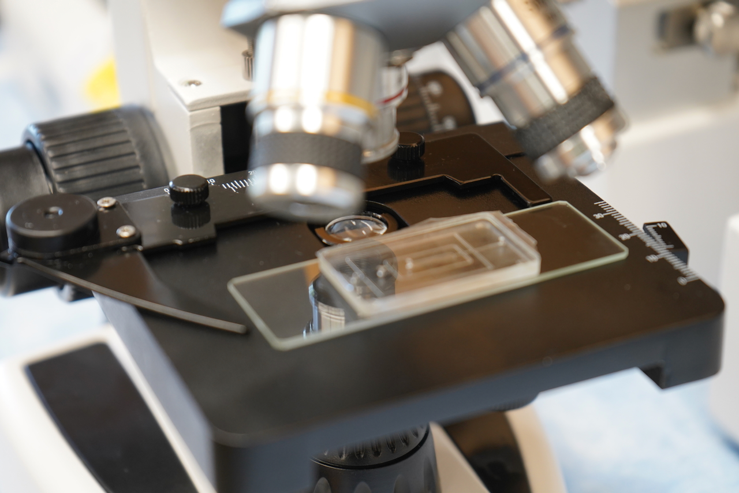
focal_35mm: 70
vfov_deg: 19.5
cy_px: 246
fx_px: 1437
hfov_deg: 28.8
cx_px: 370
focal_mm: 70
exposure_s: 1/80
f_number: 5.6
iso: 1250
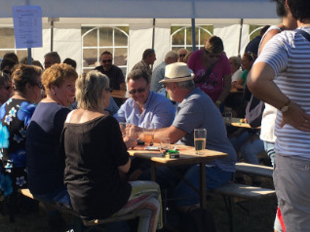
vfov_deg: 20.1
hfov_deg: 26.6
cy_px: 93
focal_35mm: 73
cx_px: 111
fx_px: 653
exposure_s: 1/1221
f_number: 2.2
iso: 25
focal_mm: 4.2
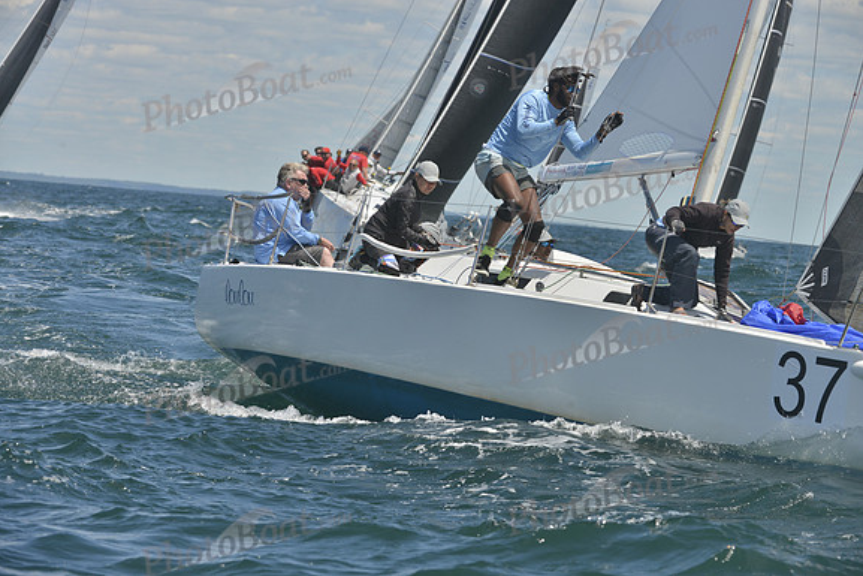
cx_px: 431
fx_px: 4819
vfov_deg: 6.8
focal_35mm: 201
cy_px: 288
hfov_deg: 10.2
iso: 280
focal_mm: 200
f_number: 9
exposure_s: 1/800
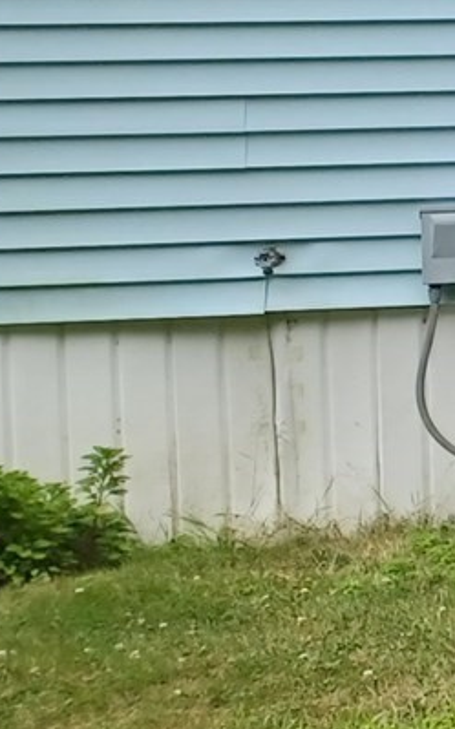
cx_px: 1815
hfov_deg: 7.2
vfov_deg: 15.2
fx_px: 2701
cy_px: 95
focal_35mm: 136
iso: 32
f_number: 1.8
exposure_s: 1/222
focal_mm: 4.6
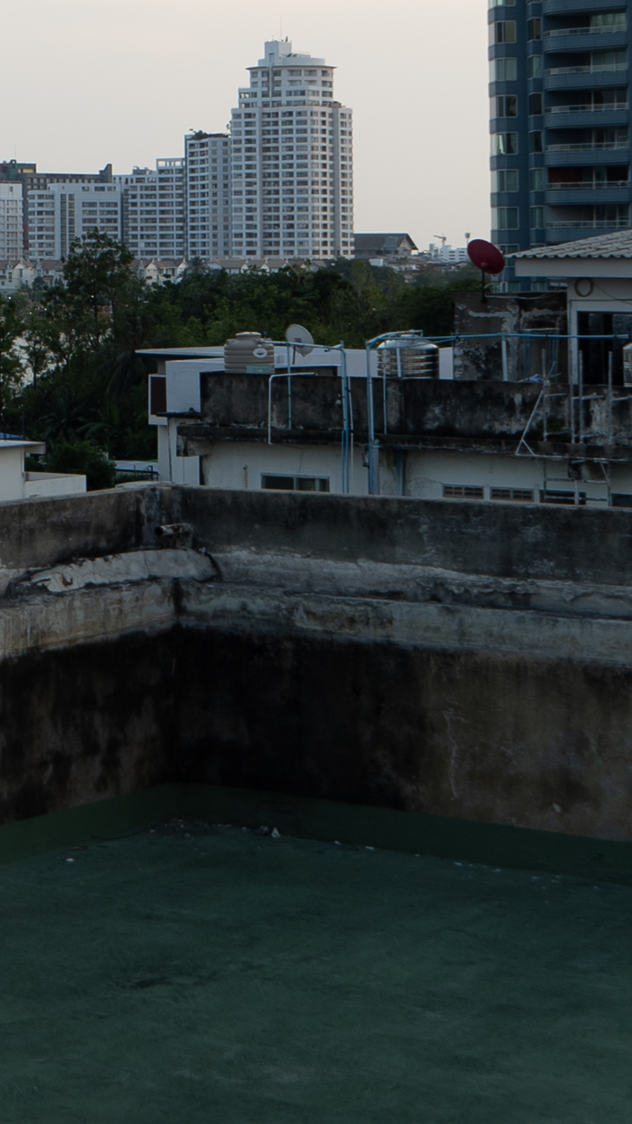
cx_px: -124
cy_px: 95
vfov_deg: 23.0
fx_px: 2683
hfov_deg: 13.1
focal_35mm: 90
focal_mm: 28
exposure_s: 1/80
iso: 100
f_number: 6.3
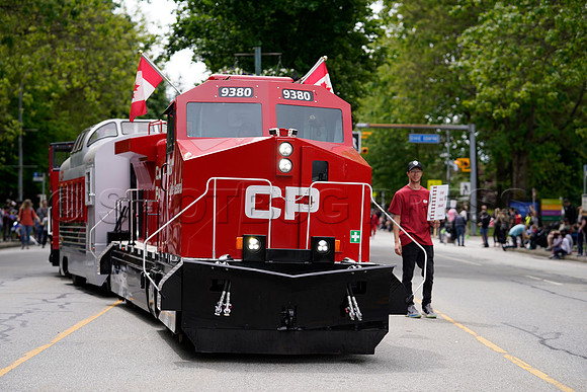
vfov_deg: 17.3
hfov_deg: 25.7
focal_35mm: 79
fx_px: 1288
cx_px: 294
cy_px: 196
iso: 160
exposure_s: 1/400
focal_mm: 79
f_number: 3.2
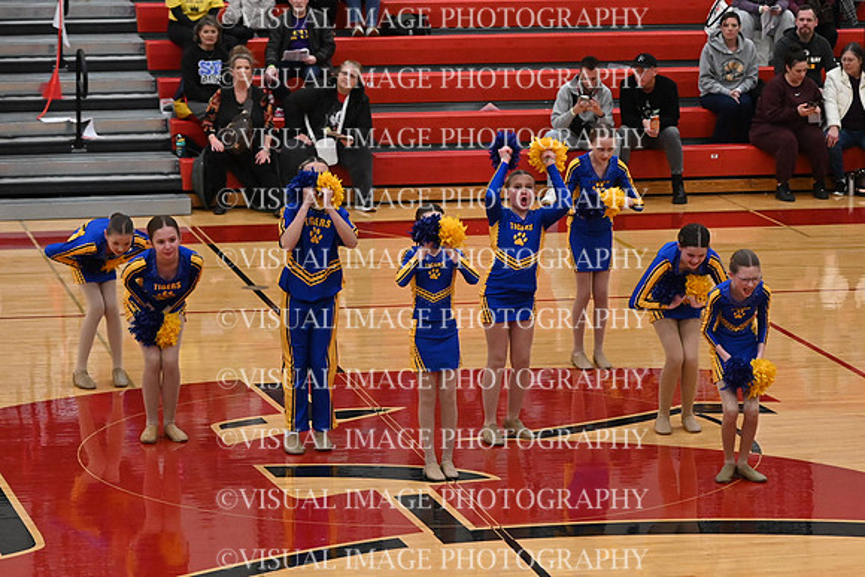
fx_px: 3316
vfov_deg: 9.9
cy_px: 288
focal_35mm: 138
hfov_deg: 14.9
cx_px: 432
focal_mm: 92
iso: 6400
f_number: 4
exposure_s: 1/400
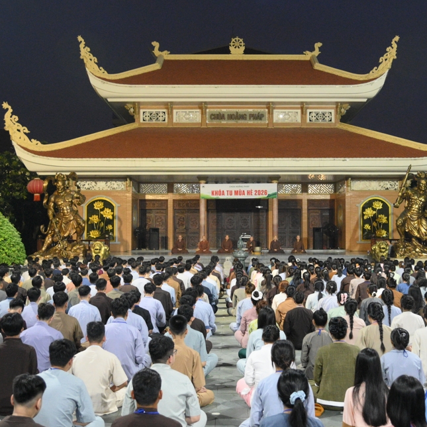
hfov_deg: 37.5
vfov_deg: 37.6
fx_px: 628
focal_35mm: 45
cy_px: 213
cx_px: 247
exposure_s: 1/80
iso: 12800
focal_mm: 35
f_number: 4
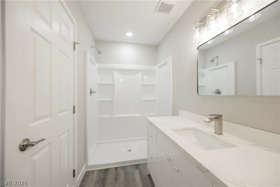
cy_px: 94
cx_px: 140
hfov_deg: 104.2
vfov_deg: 81.2
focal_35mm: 14
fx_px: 109
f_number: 5.6
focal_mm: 14
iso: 400
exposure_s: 1/60
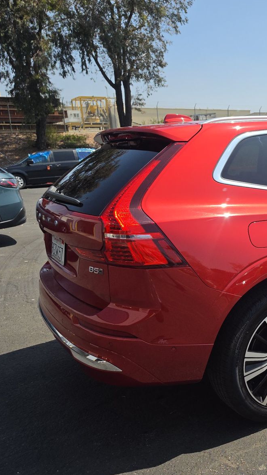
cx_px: 291
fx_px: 428
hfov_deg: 31.0
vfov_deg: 58.0
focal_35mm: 34
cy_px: 237
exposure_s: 1/5775
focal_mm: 6.5
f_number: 1.4
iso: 64
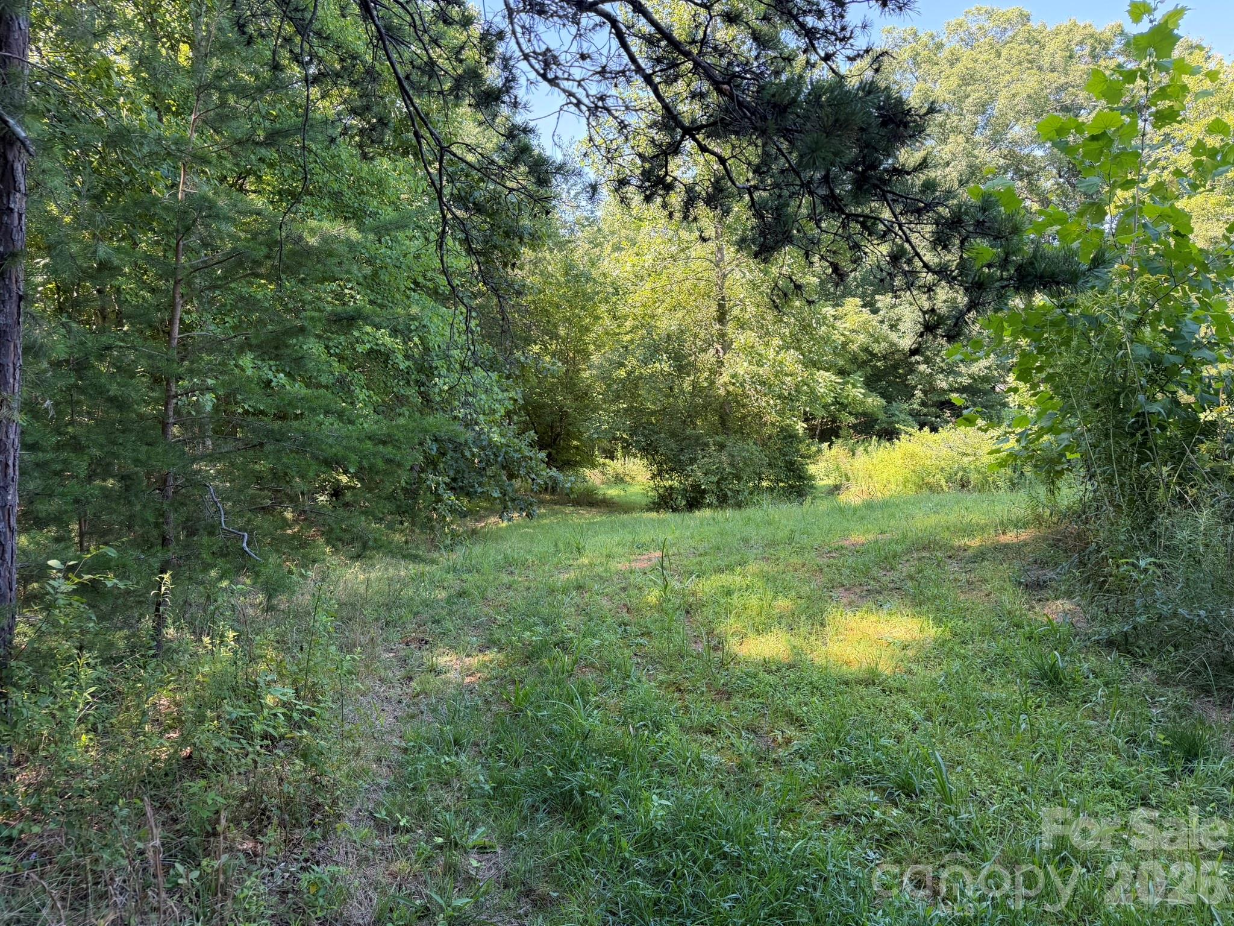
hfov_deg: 71.6
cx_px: 617
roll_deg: +4.1
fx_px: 856
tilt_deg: -3.9
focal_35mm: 24
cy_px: 463
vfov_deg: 56.8
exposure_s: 1/170
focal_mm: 6.76
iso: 80
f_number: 1.78
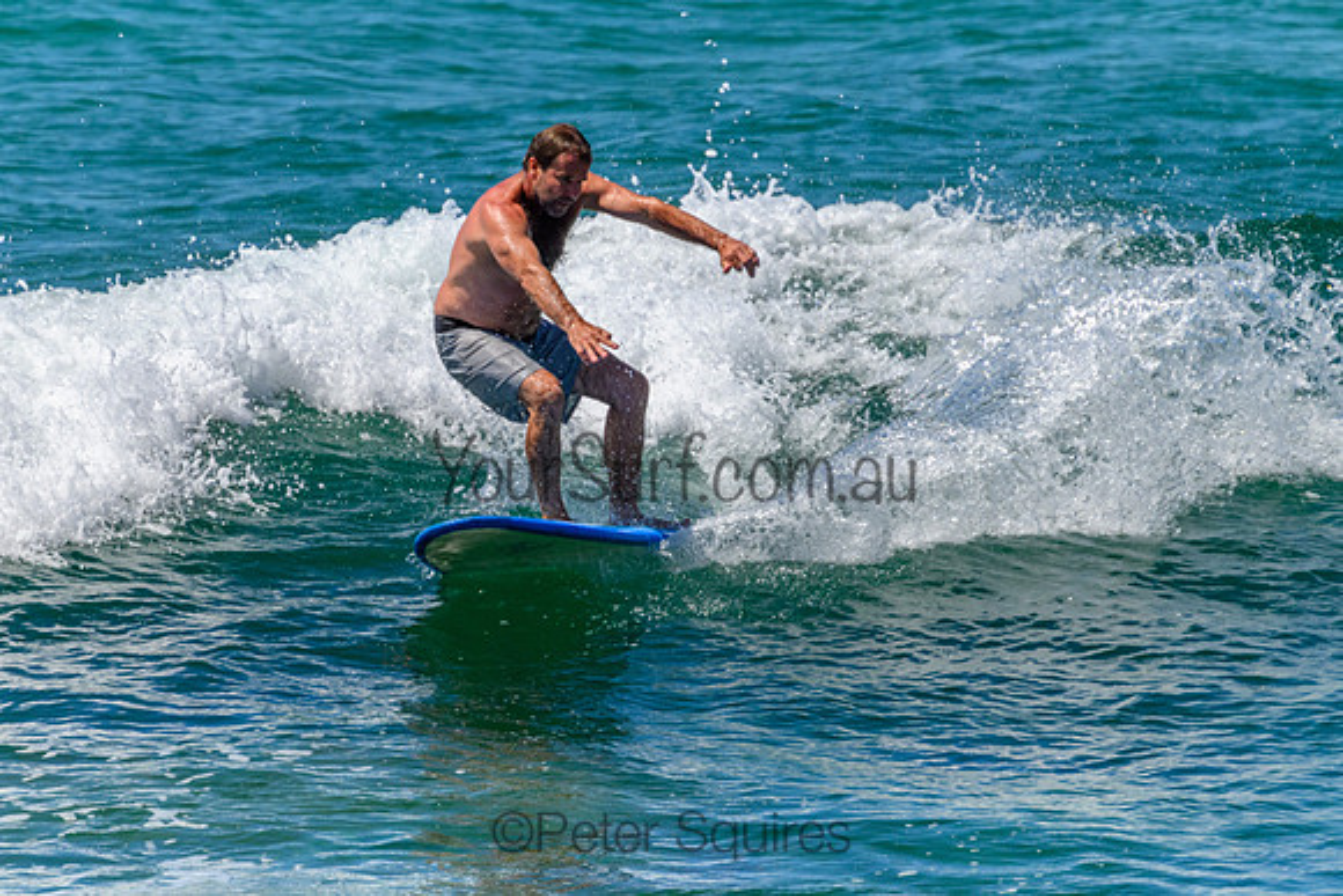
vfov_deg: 1.3
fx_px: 41065
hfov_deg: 1.9
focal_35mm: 1101
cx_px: 659
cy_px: 400
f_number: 11
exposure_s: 1/2000
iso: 900
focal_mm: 800
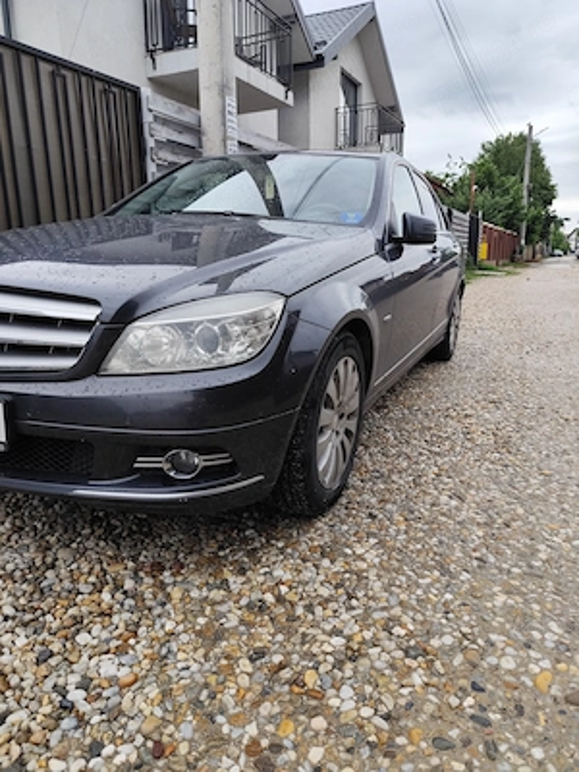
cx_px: 290
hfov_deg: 58.9
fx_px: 513
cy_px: 386
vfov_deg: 73.9
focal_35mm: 23
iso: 50
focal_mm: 6.19
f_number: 1.65
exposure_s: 1/252
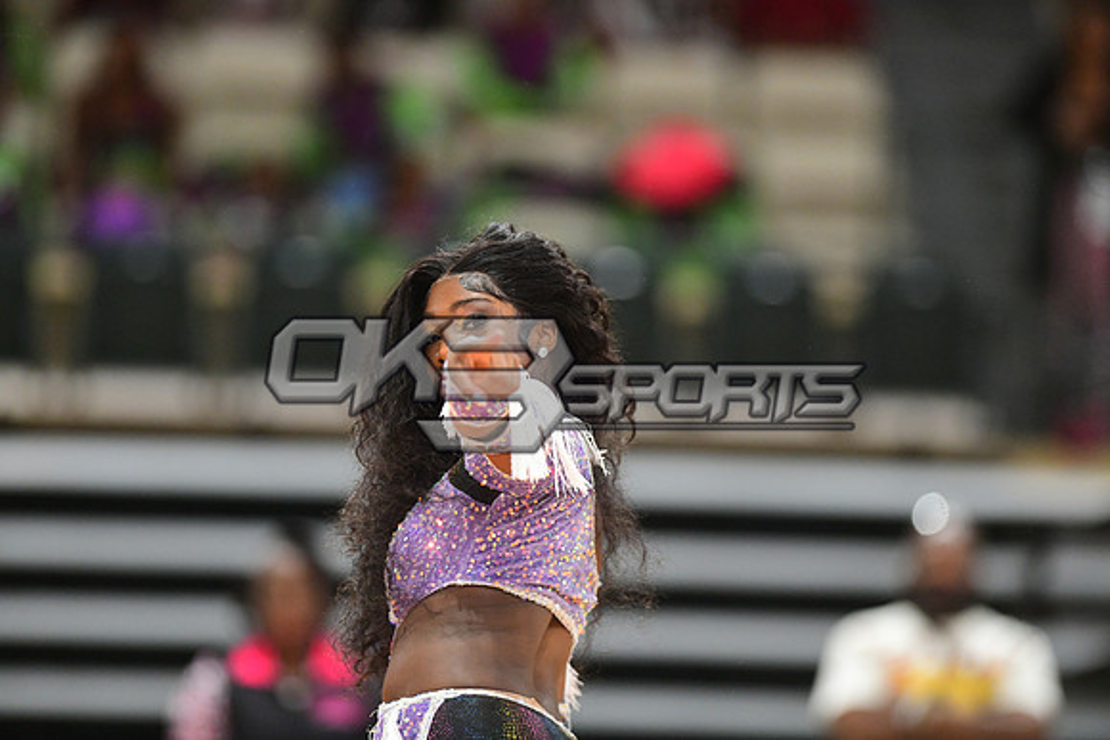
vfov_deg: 4.6
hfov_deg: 6.9
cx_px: 555
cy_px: 370
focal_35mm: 300
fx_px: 9252
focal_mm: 300
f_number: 3.2
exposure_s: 1/1000
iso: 6400
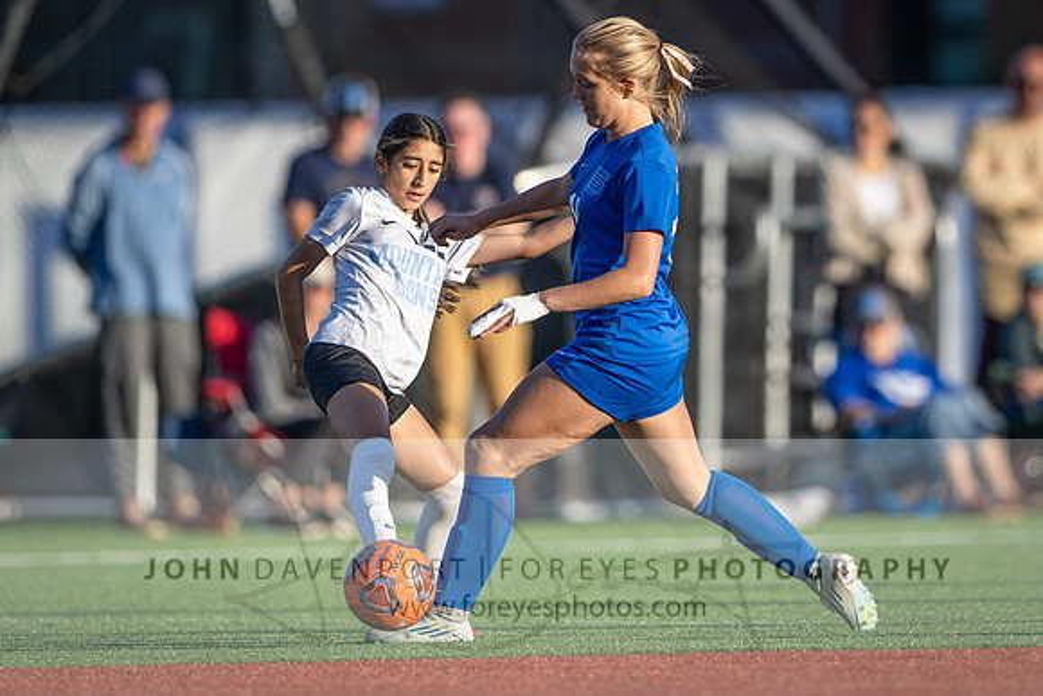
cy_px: 178
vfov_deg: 1.9
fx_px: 21250
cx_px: 743
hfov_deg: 2.8
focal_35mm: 733
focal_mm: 400
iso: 250
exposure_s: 1/2000
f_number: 2.8
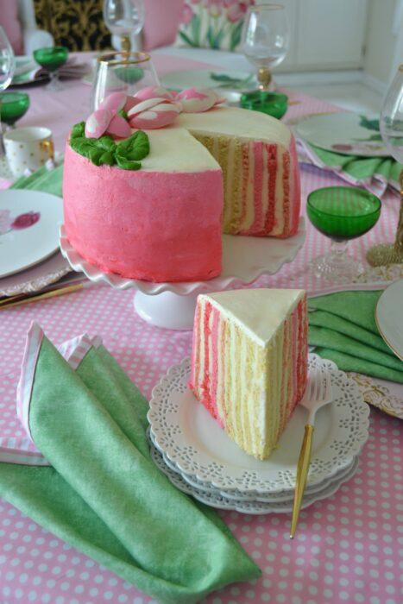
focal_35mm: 36
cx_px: 202
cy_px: 302
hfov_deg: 36.9
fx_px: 604
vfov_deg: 53.1
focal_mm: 24
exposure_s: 1/50
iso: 400
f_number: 4
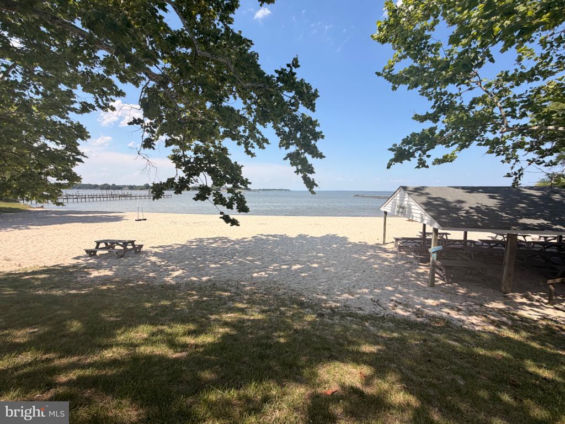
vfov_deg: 85.7
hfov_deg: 102.1
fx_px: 229
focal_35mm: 14
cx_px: 282
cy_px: 212
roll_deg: -0.7
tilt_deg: -5.2
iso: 20
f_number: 2.2
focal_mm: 2.22
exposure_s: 1/770
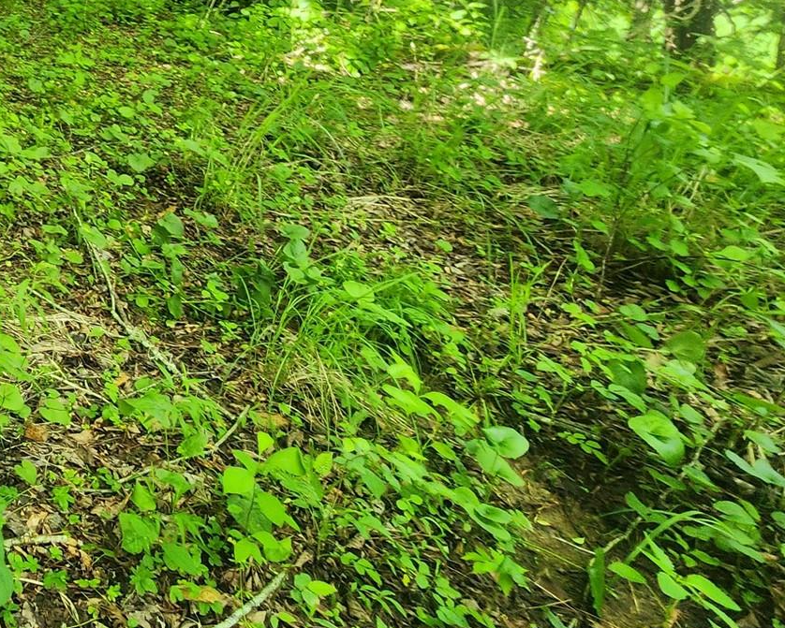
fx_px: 720
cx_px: -39
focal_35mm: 31
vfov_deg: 45.0
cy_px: 133
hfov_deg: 45.7
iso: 160
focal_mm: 2.2
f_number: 2.2
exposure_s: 1/60
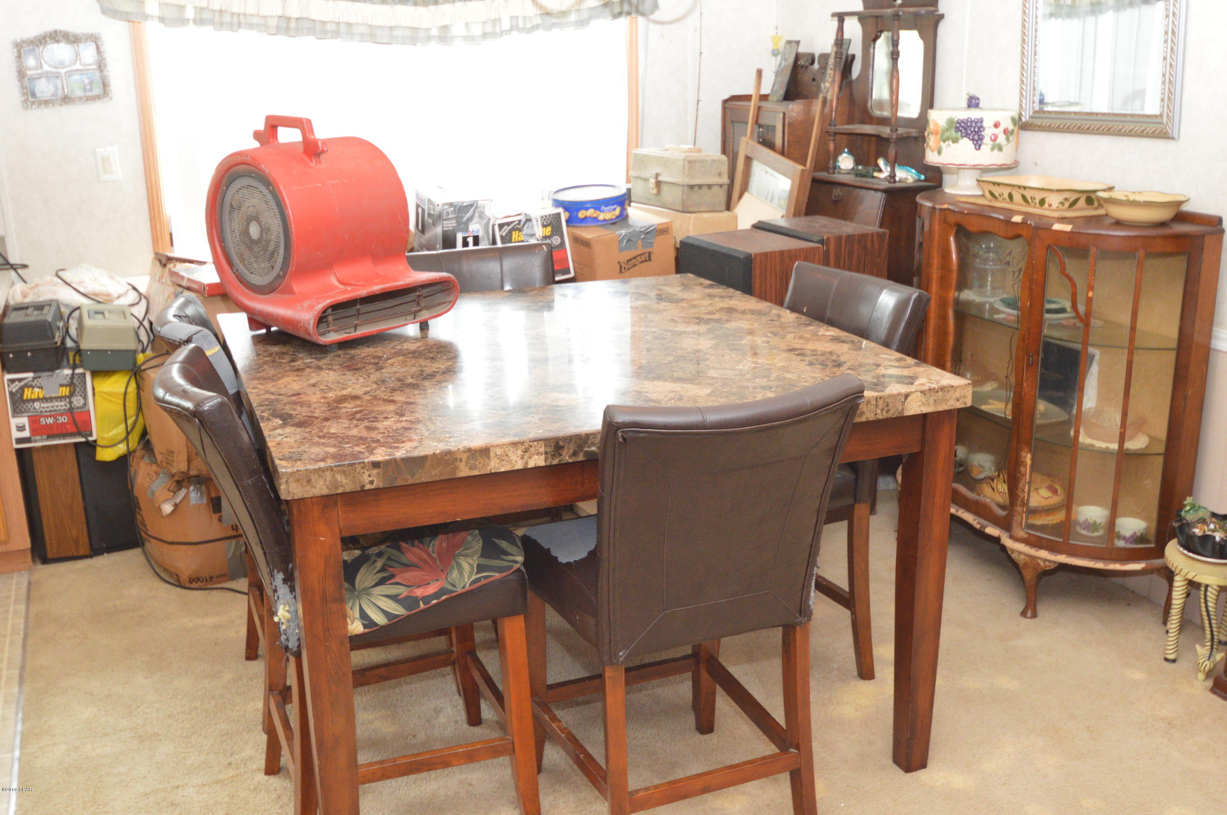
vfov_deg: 36.8
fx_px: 1226
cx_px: 614
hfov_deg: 53.2
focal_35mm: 36
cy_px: 408
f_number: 4.5
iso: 1600
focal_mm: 24
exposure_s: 1/60
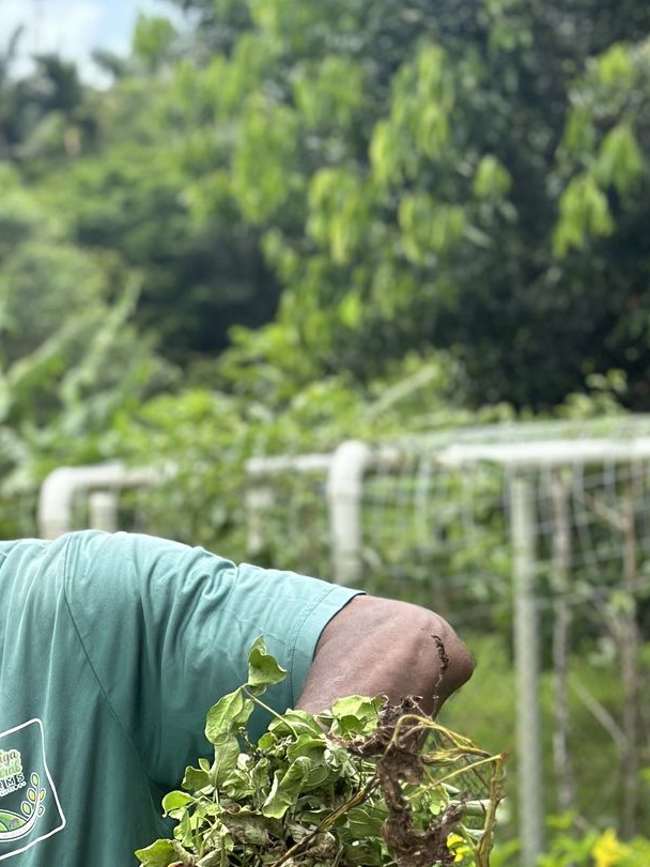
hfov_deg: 14.5
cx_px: 30
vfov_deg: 19.1
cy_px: 770
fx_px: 2529
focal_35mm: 101
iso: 80
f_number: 1.78
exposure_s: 1/1242
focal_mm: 6.86
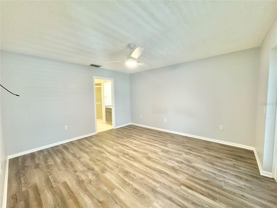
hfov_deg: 102.1
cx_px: 138
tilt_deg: -4.2
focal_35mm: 14
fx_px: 112
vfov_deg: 85.7
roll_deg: +1.1
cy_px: 104
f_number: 2.2
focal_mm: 2.22
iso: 400
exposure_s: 1/60
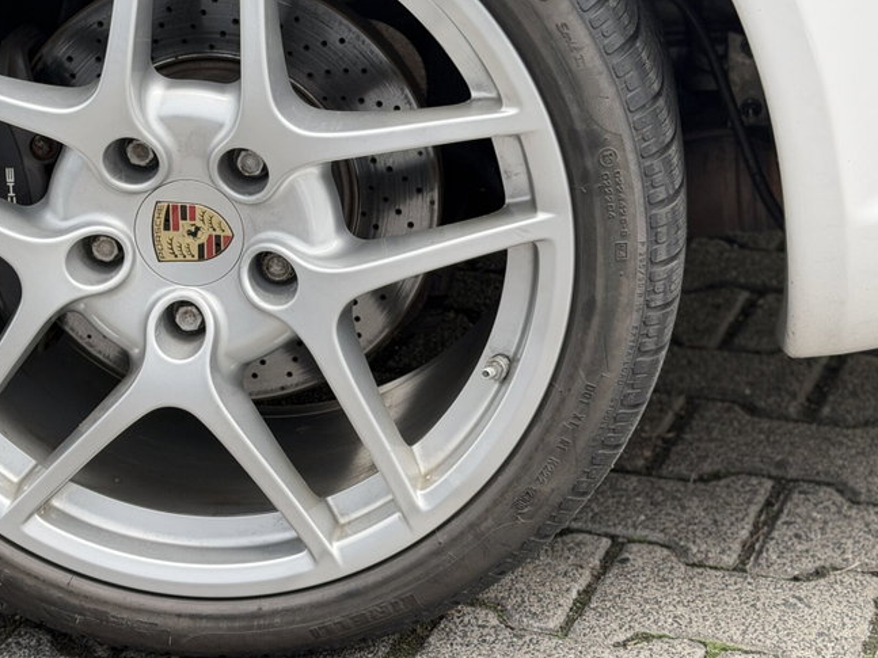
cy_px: 236
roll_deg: +5.4
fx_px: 1927
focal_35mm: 76
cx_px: 208
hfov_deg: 25.3
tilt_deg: -20.9
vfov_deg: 19.3
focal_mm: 6.76
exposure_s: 1/121
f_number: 1.78
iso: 80
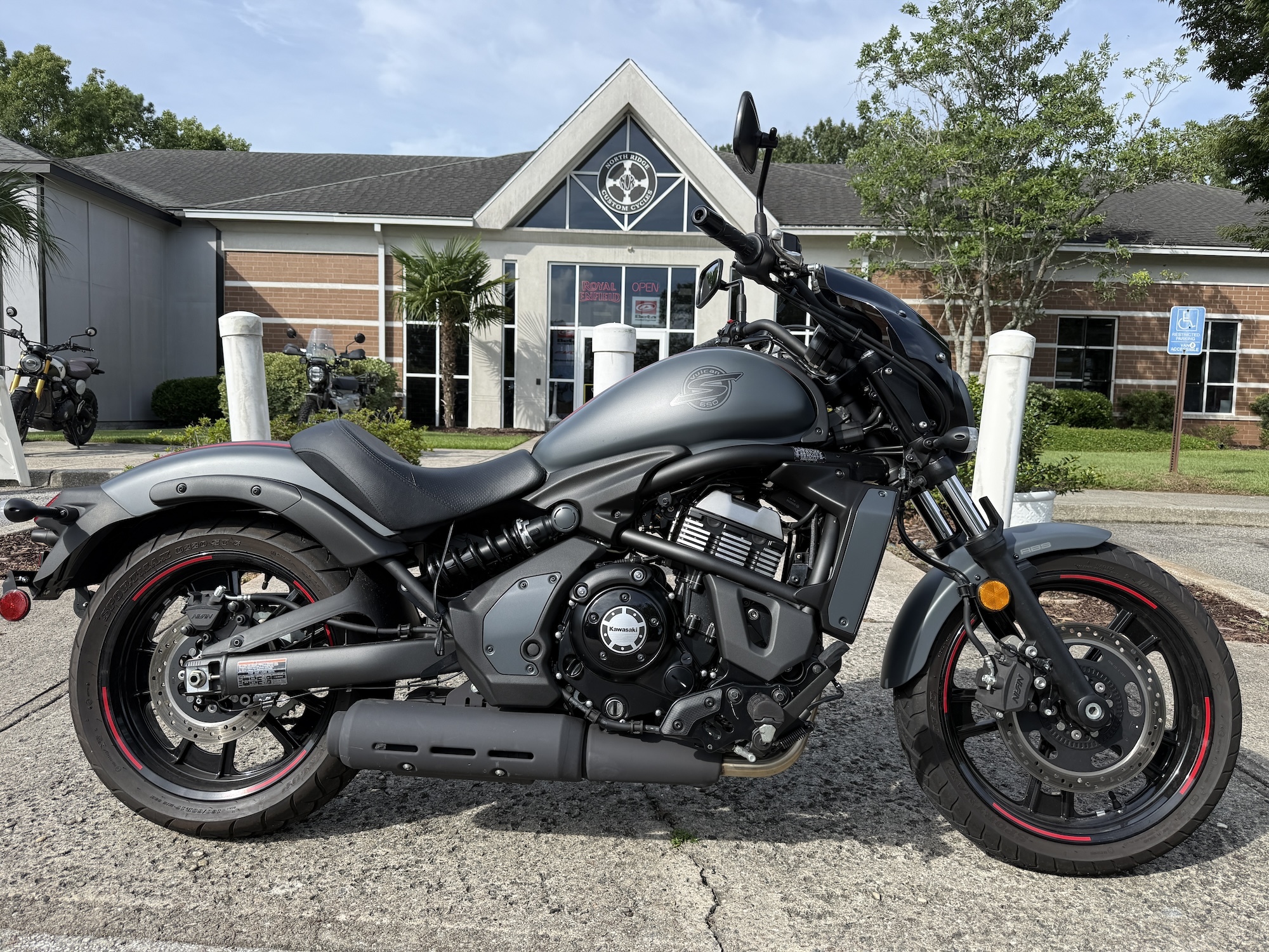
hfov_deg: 71.6
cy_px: 476
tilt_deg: -4.2
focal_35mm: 24
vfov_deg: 56.8
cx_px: 634
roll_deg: -2.0
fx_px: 880
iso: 80
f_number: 1.78
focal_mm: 6.76
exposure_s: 1/2611
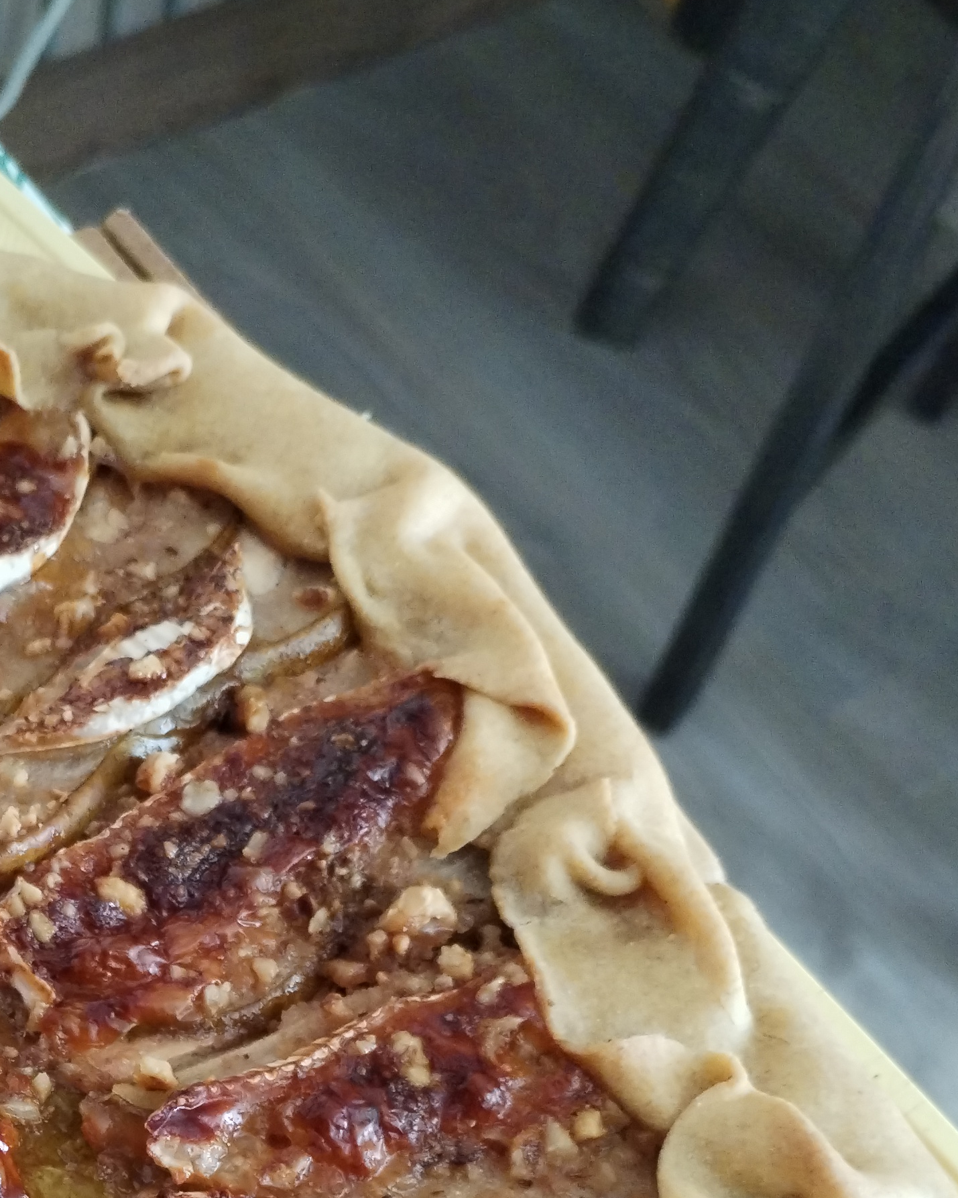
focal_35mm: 73
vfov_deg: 24.6
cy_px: 1266
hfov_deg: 20.0
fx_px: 2588
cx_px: -113
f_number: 1.8
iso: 524
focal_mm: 4.75
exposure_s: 1/33.3
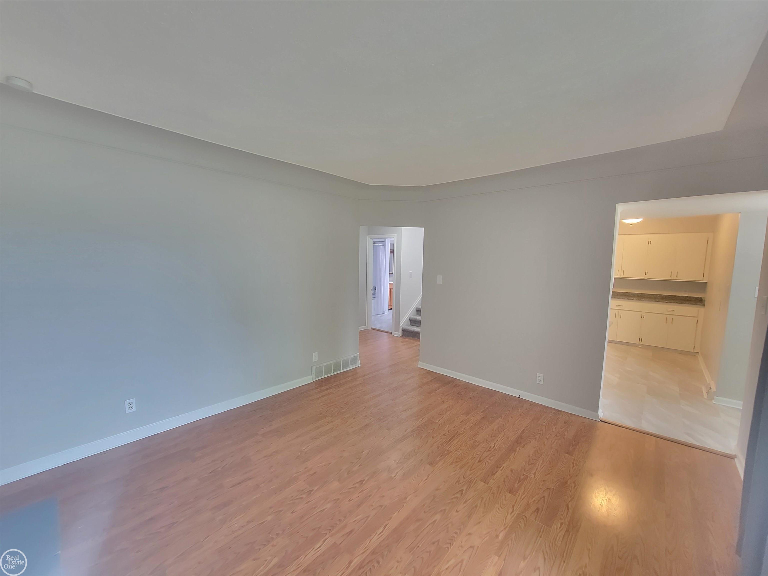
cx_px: 384
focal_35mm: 13
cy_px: 288
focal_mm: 2.2
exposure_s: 1/30
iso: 500
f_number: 2.2
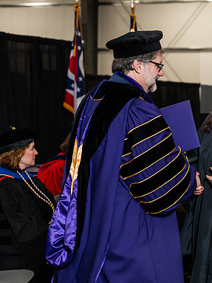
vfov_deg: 19.3
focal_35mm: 102
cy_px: 141
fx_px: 833
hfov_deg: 14.4
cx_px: 178
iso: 1250
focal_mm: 70
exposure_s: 1/200
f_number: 4.5
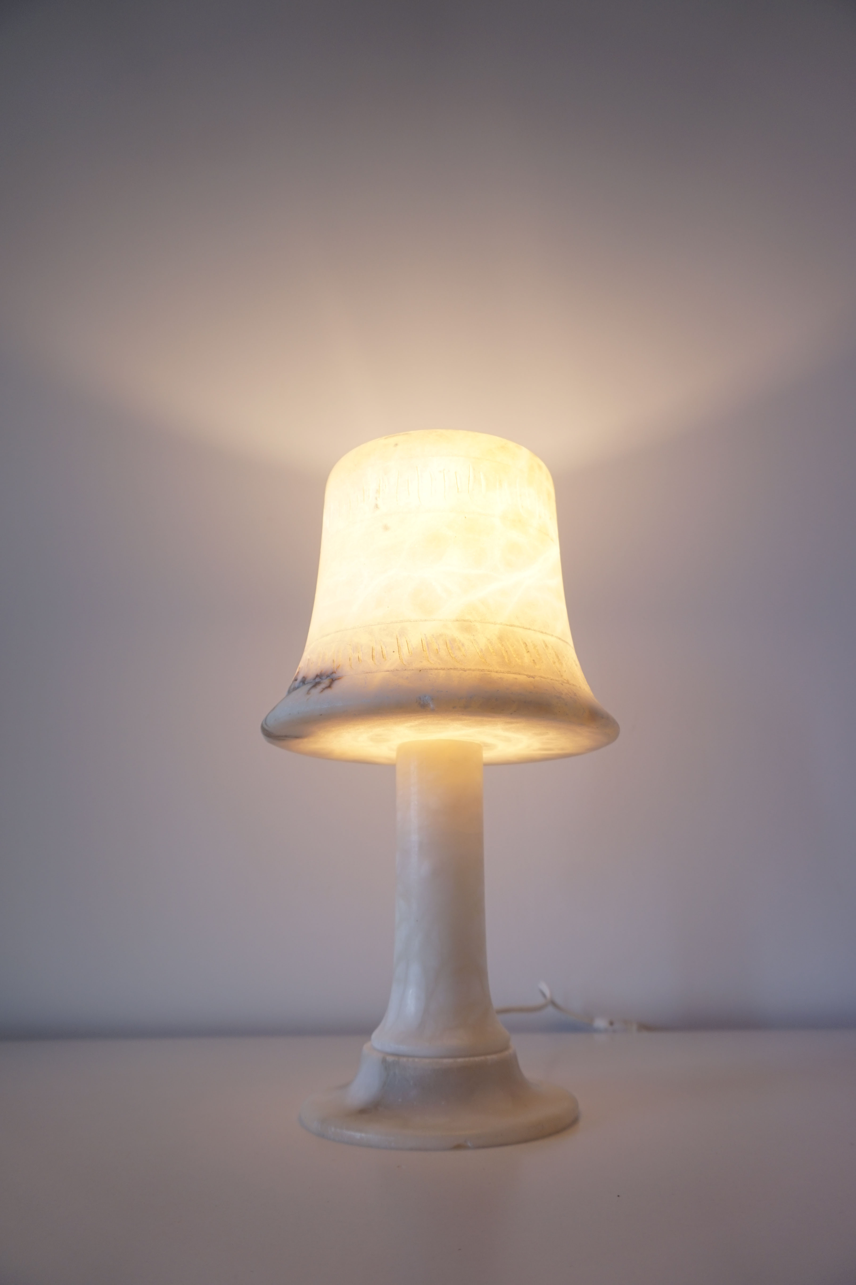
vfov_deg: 73.8
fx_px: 857
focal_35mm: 24
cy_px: 642
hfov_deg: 53.1
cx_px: 428
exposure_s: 1/80
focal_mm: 16
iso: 100
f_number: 4.5
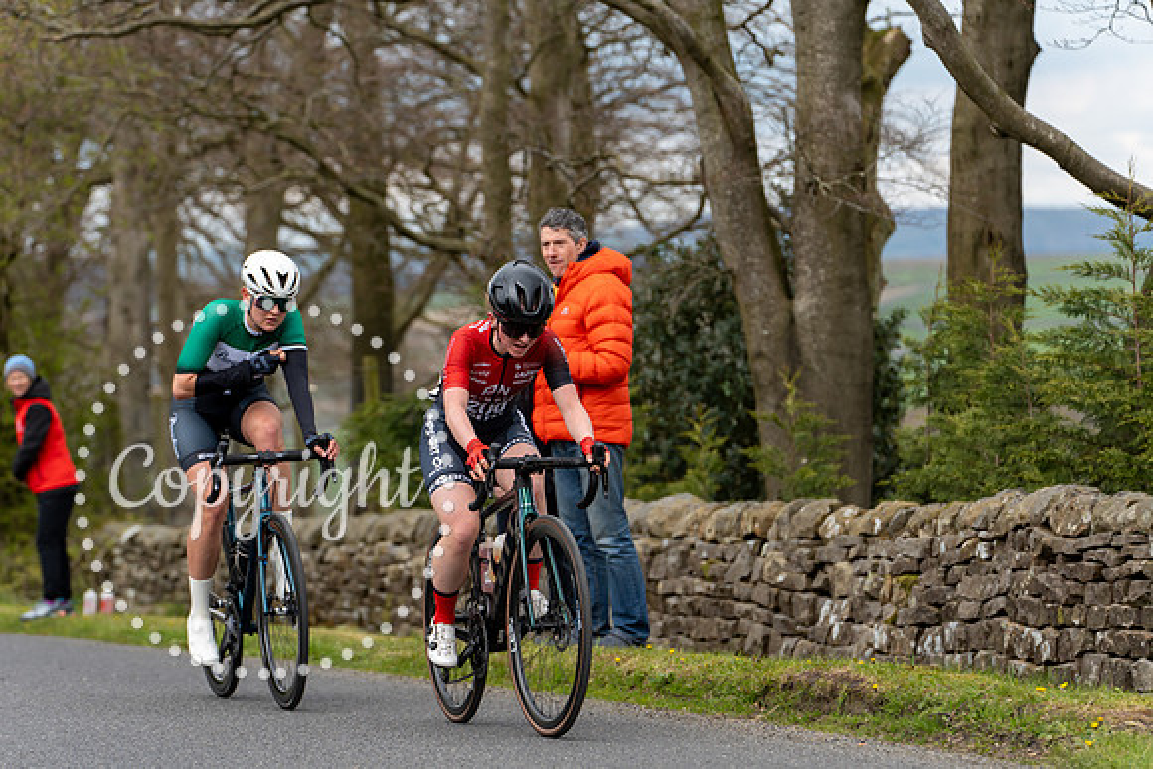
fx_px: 4709
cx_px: 576
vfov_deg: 9.3
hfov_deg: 14.0
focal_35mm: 147
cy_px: 384
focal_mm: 147
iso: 200
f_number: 4
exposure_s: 1/640
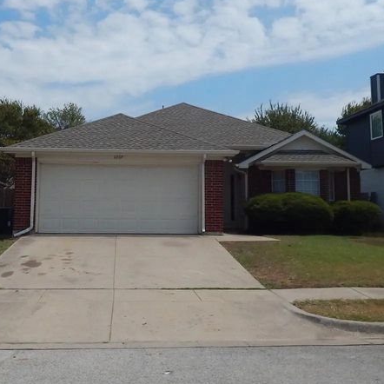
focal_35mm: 45
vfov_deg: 37.3
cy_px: 136
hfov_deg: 37.4
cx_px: 149
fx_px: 565
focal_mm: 4
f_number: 6
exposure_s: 1/1000
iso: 125
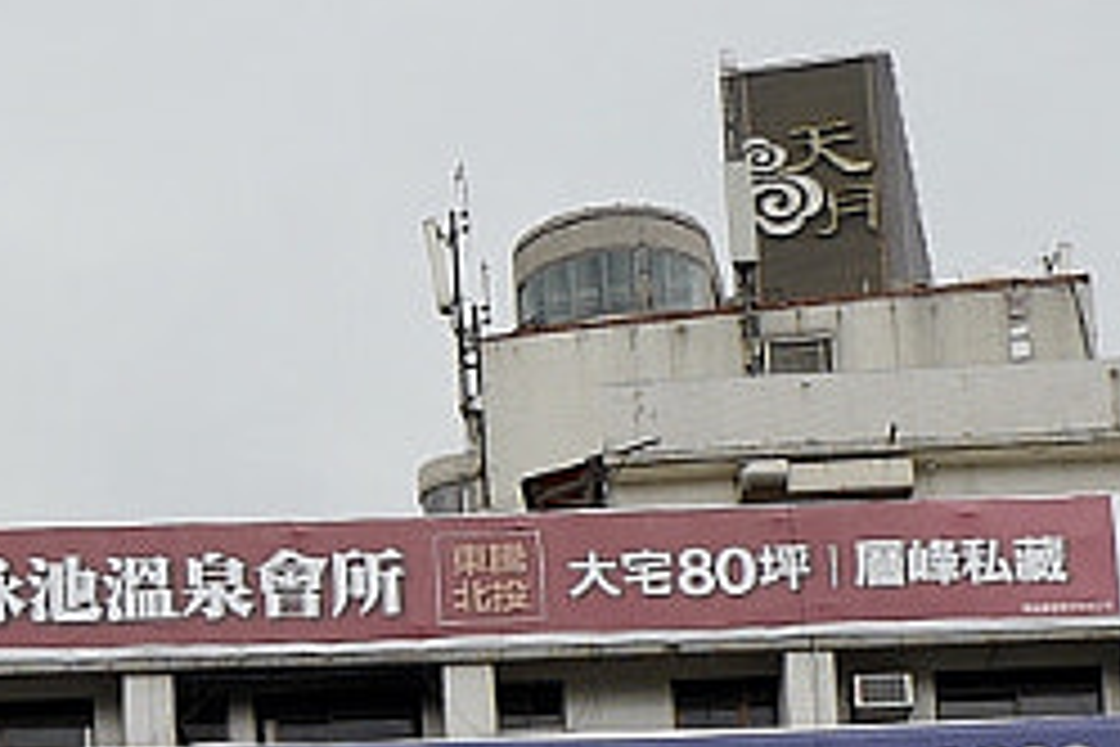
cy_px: 1750
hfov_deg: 11.4
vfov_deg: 7.2
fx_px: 5600
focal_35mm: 180
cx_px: 585
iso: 100
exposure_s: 1/1000
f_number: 4
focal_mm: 28
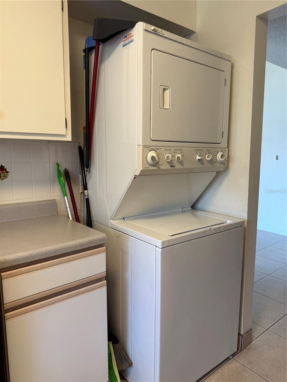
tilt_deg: -7.7
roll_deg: -0.2
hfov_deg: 56.8
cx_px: 144
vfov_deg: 71.6
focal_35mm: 24
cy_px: 191
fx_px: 265
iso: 125
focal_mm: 6.76
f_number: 1.78
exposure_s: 1/60
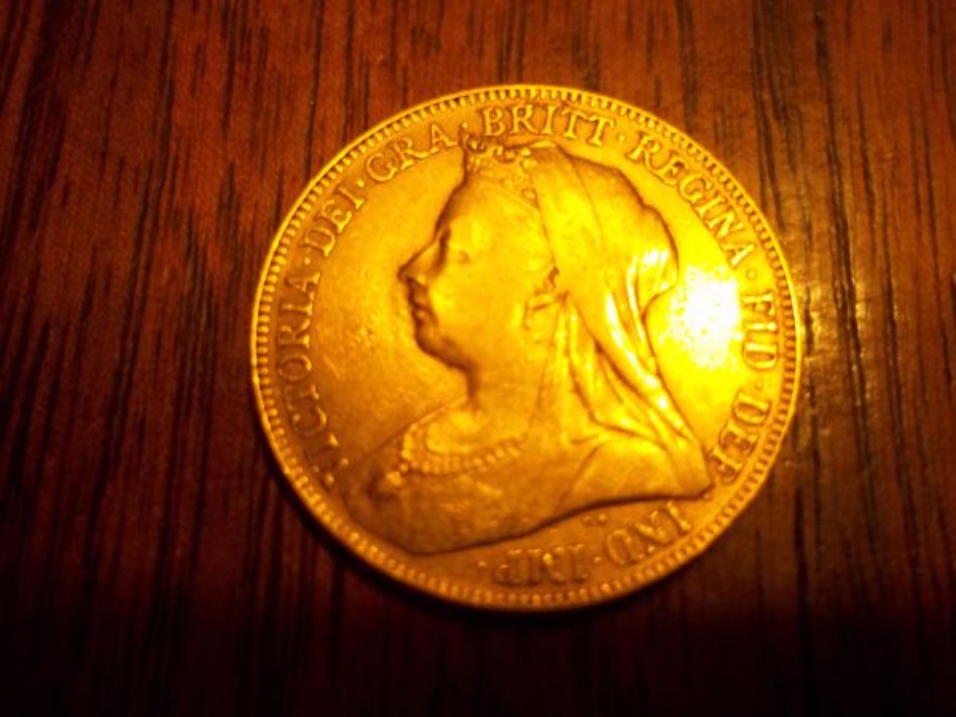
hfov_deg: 51.4
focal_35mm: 36
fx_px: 994
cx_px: 478
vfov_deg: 39.7
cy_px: 358
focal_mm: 6.5
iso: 160
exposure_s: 1/20
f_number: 3.1
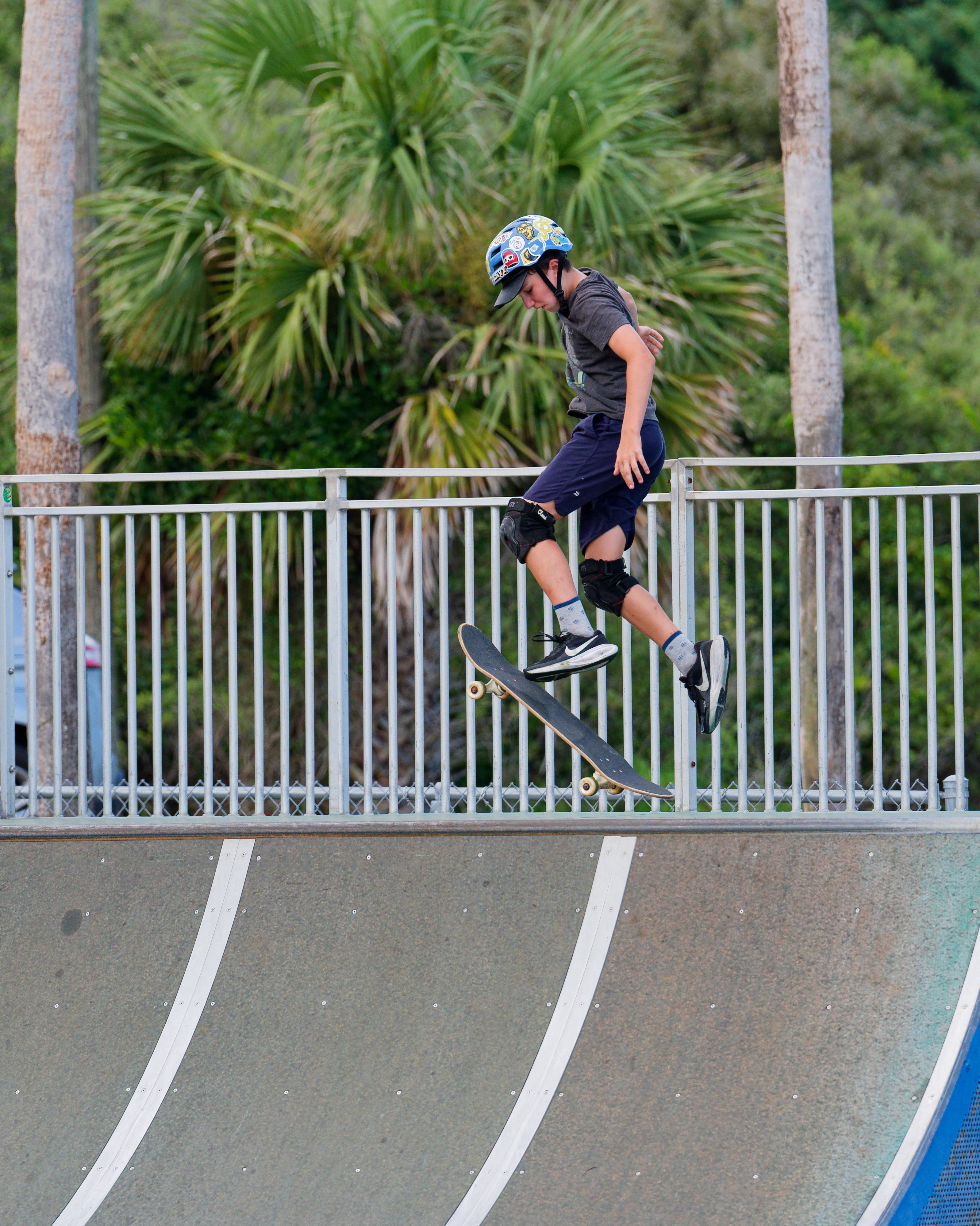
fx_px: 10224
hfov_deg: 5.5
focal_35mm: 282
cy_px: 613
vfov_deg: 6.9
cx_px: 602
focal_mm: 200
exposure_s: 1/2000
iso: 250
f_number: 4
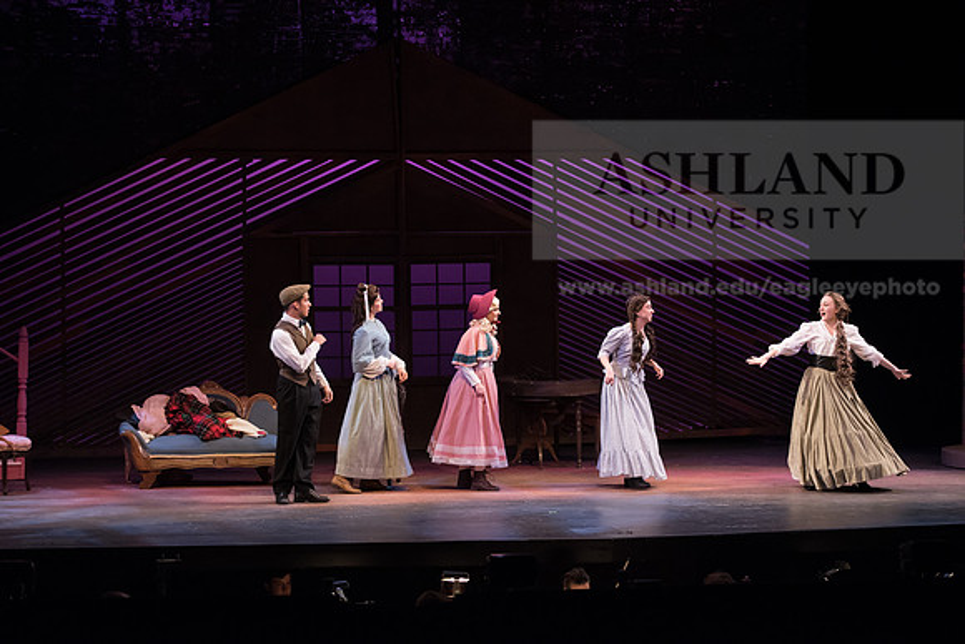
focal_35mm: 90
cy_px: 322
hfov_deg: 22.6
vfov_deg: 15.2
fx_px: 2413
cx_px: 482
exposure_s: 1/400
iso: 3200
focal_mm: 90
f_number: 3.5
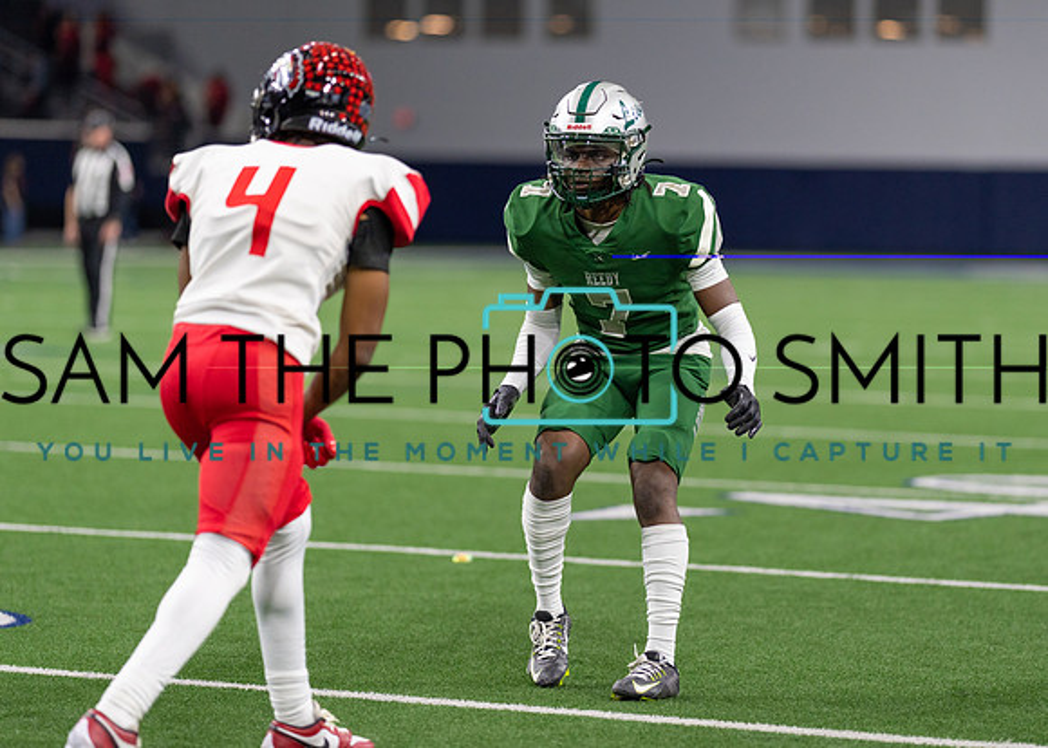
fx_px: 5376
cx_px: 609
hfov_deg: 11.1
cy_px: 313
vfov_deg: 8.0
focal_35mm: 181
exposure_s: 1/1250
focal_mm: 135
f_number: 1.8
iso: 800
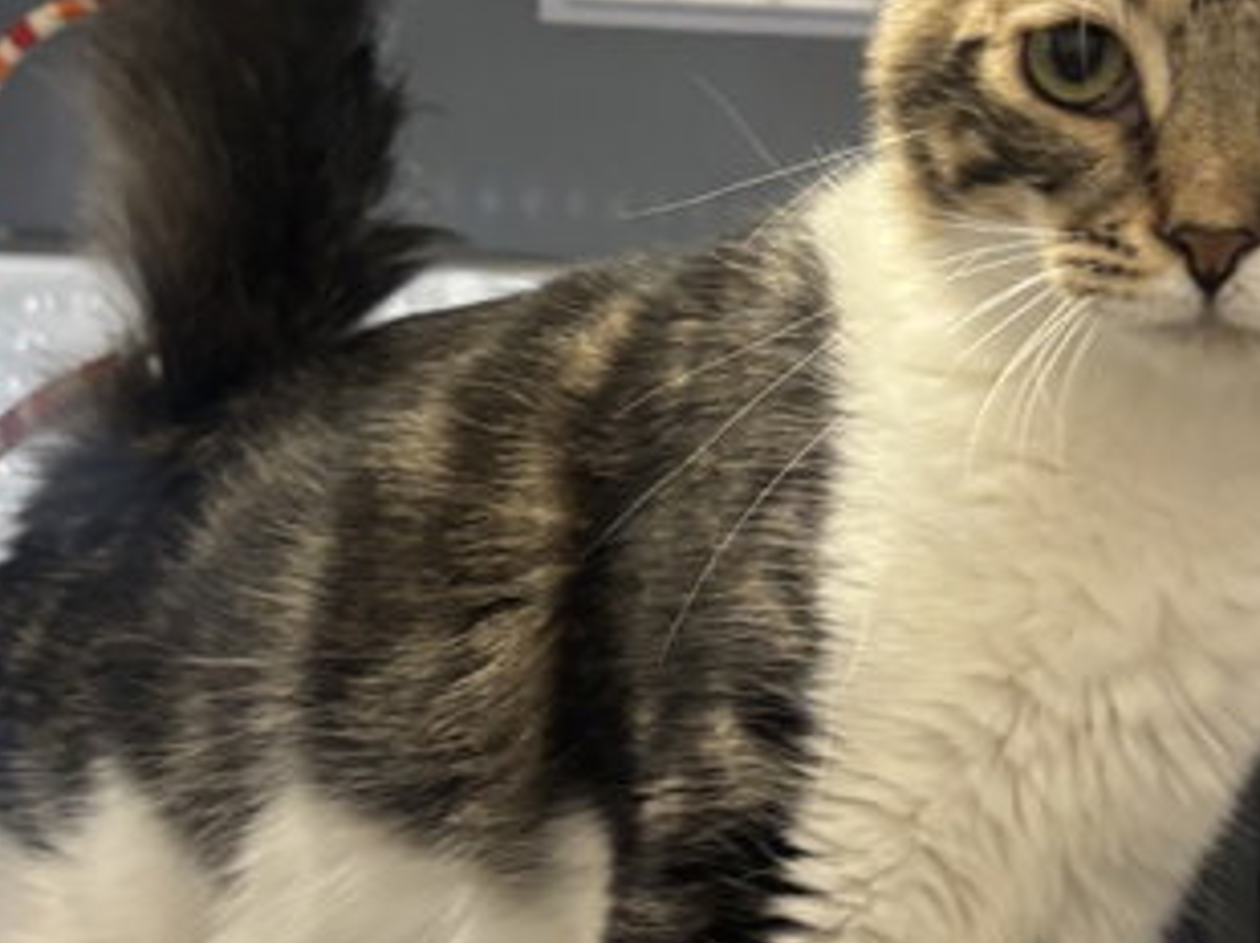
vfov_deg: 25.6
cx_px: 658
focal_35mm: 56
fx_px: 2037
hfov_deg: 34.4
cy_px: 762
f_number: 1.6
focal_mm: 5.96
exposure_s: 1/60
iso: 320
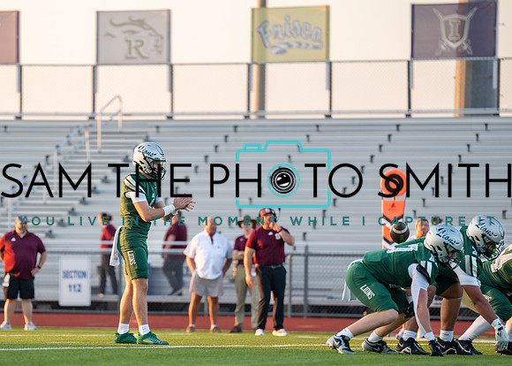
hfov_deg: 7.4
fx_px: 3975
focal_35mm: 273
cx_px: 158
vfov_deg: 5.3
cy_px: 223
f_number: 2.8
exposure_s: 1/1250
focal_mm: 200
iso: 500
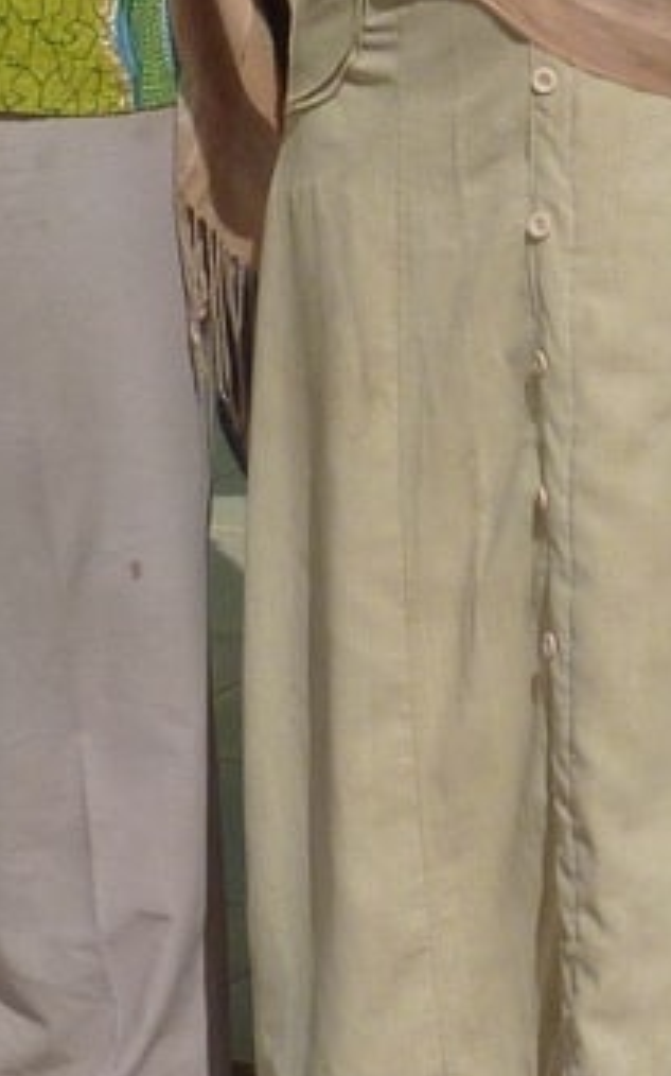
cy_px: -150
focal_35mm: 229
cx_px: 448
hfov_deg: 5.7
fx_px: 6706
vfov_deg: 9.1
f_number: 5.6
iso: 80
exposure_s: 1/800
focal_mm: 6.5
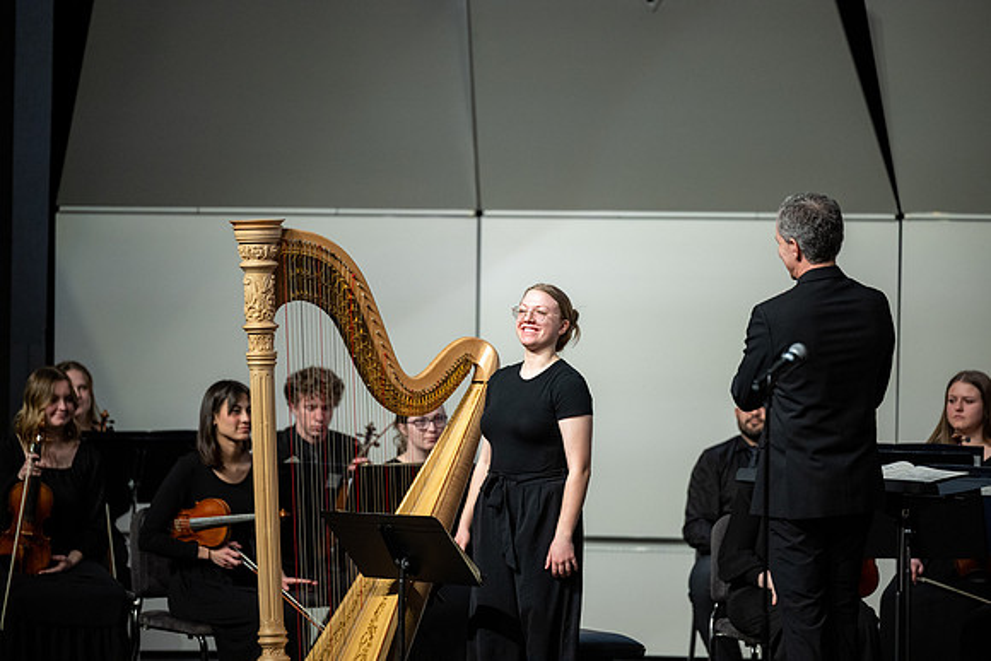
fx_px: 5507
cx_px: 496
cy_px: 330
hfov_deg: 10.3
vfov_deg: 6.9
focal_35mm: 200
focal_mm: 200
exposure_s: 1/500
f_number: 2.8
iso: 1600
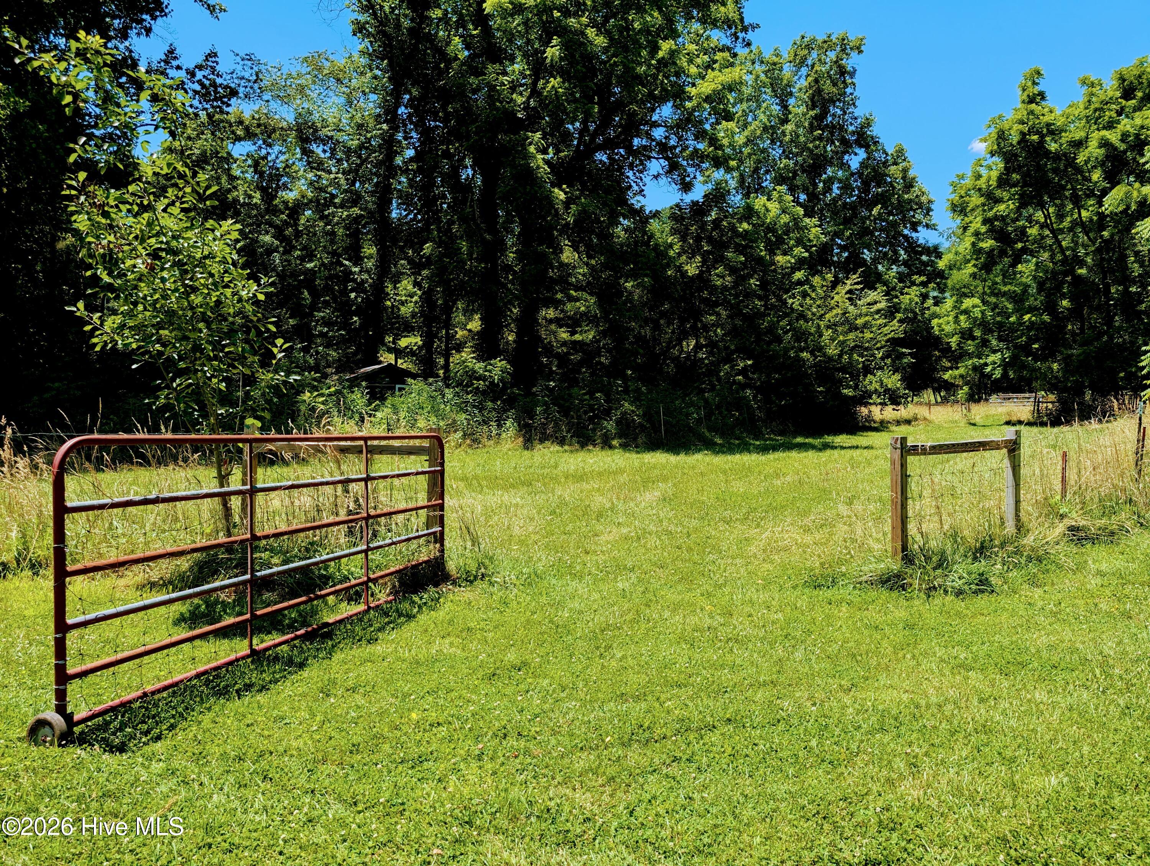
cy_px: 433
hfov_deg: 71.5
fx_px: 798
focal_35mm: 24
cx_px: 575
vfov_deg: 56.9
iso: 19
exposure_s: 1/620
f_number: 1.68
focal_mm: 6.9
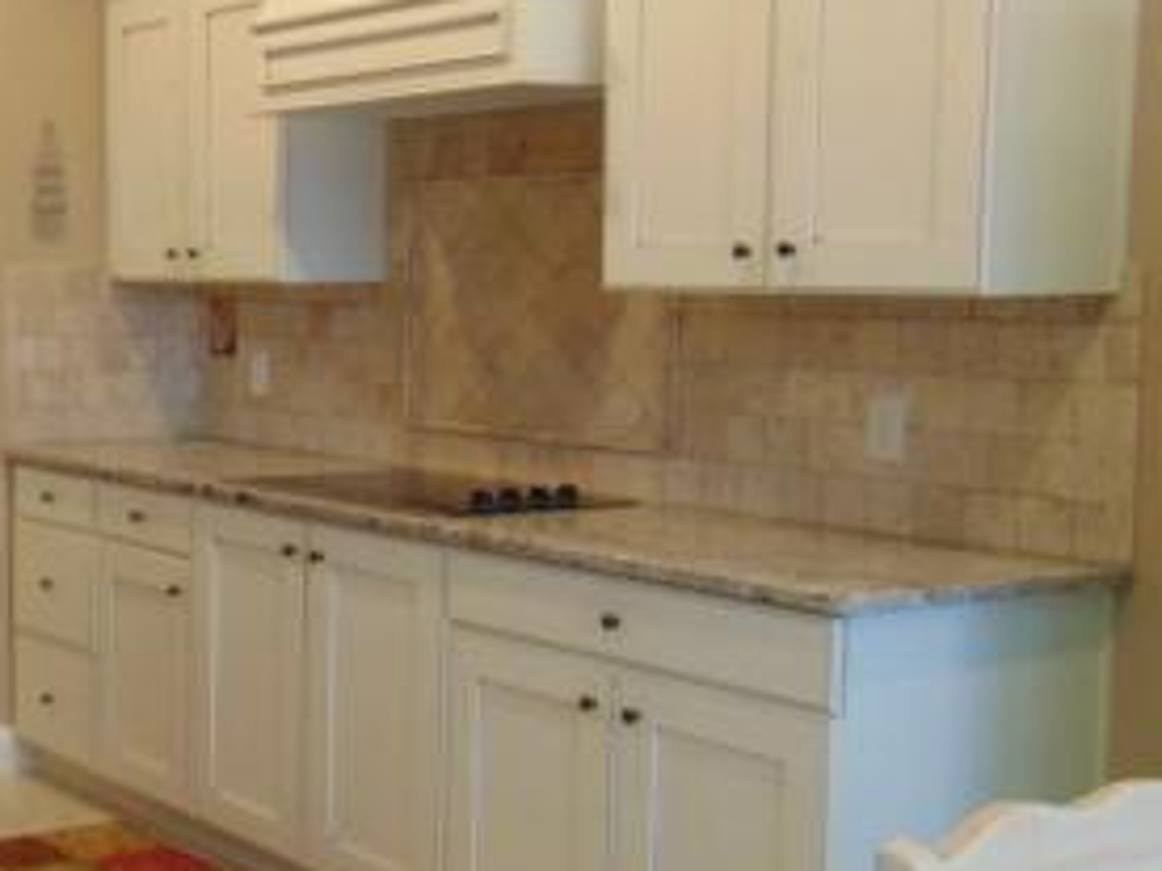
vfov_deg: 25.2
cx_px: -80
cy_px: 450
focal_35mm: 58
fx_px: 1947
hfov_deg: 30.2
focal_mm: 4.5
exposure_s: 1/30
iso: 320
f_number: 3
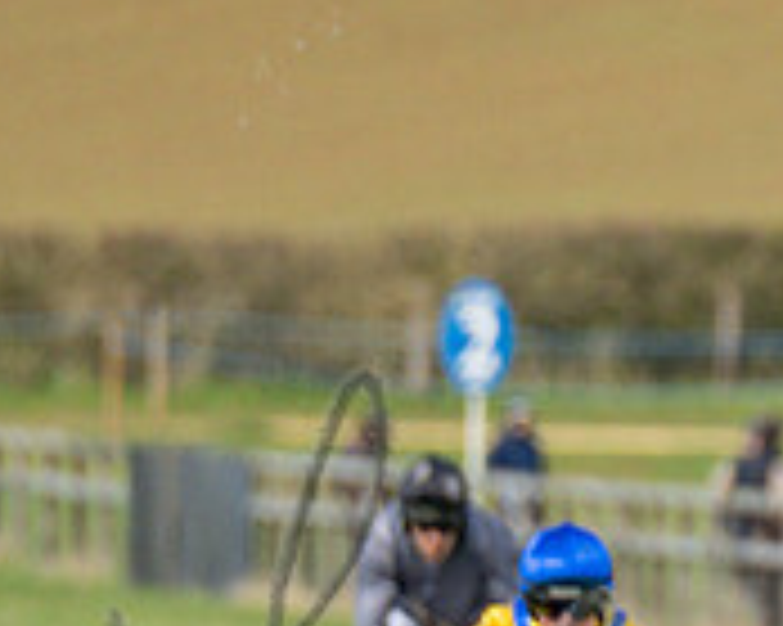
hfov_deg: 1.1
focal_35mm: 1712
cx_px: 1818
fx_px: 39651
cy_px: 572
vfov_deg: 0.9
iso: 200
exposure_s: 1/1600
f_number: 2.8
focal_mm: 200
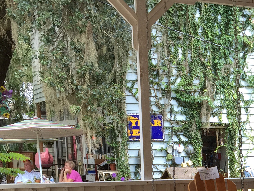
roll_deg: -0.6
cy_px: 232
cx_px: 293
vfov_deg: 16.6
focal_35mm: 85
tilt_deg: -8.2
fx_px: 624
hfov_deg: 21.6
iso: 32
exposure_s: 1/60
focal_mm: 4.15
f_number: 2.2
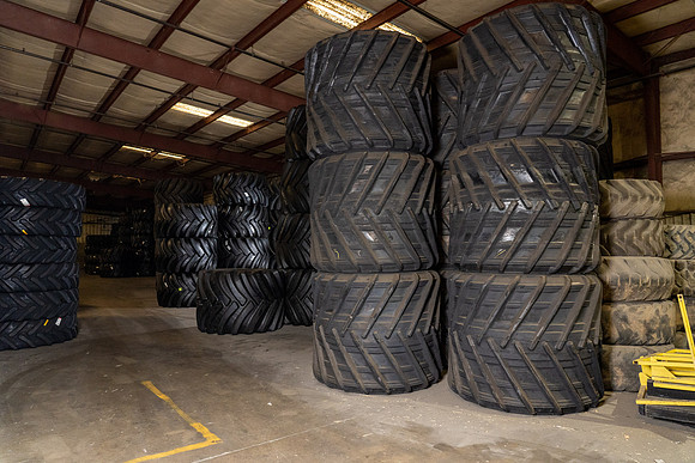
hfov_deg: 73.7
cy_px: 232
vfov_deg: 53.2
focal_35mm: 24
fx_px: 463
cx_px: 348
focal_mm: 24
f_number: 5.6
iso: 3200
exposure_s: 1/60
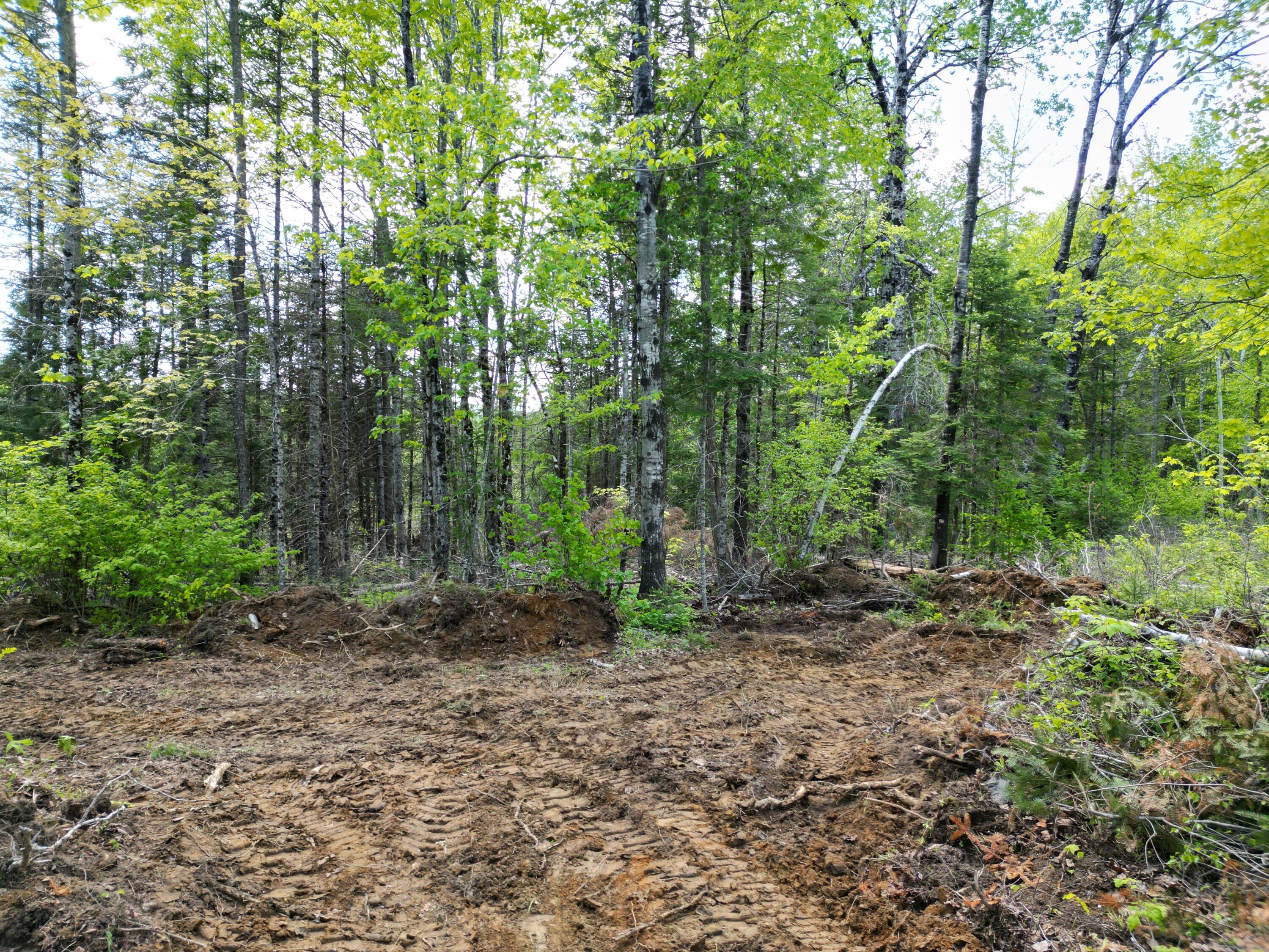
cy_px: 476
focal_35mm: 24
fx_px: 880
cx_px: 634
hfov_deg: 71.6
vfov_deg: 56.8
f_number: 1.7
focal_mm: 6.72
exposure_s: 1/350
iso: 130
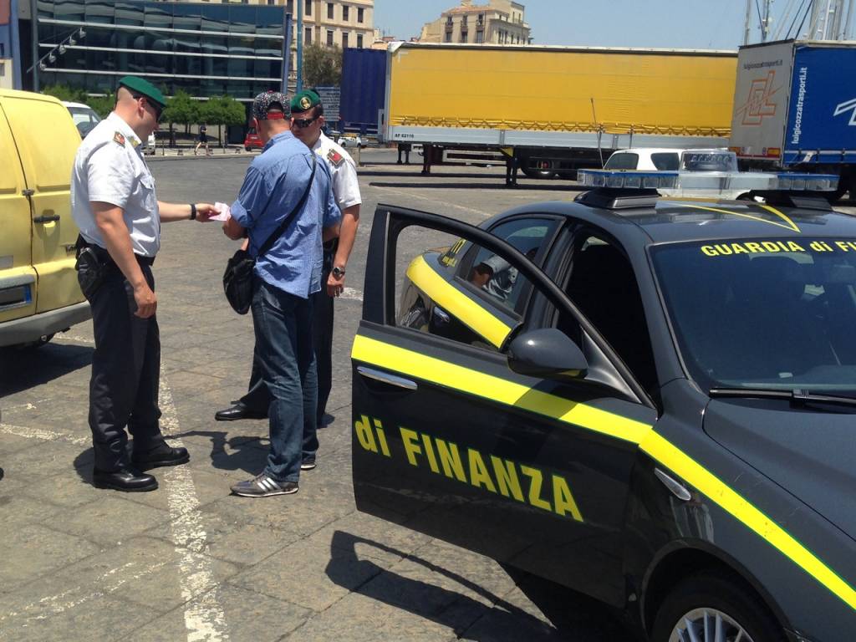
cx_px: 428
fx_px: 816
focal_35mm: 33
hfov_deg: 55.4
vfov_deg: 42.9
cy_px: 321
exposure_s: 1/1391
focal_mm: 4.12
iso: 50
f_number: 2.4
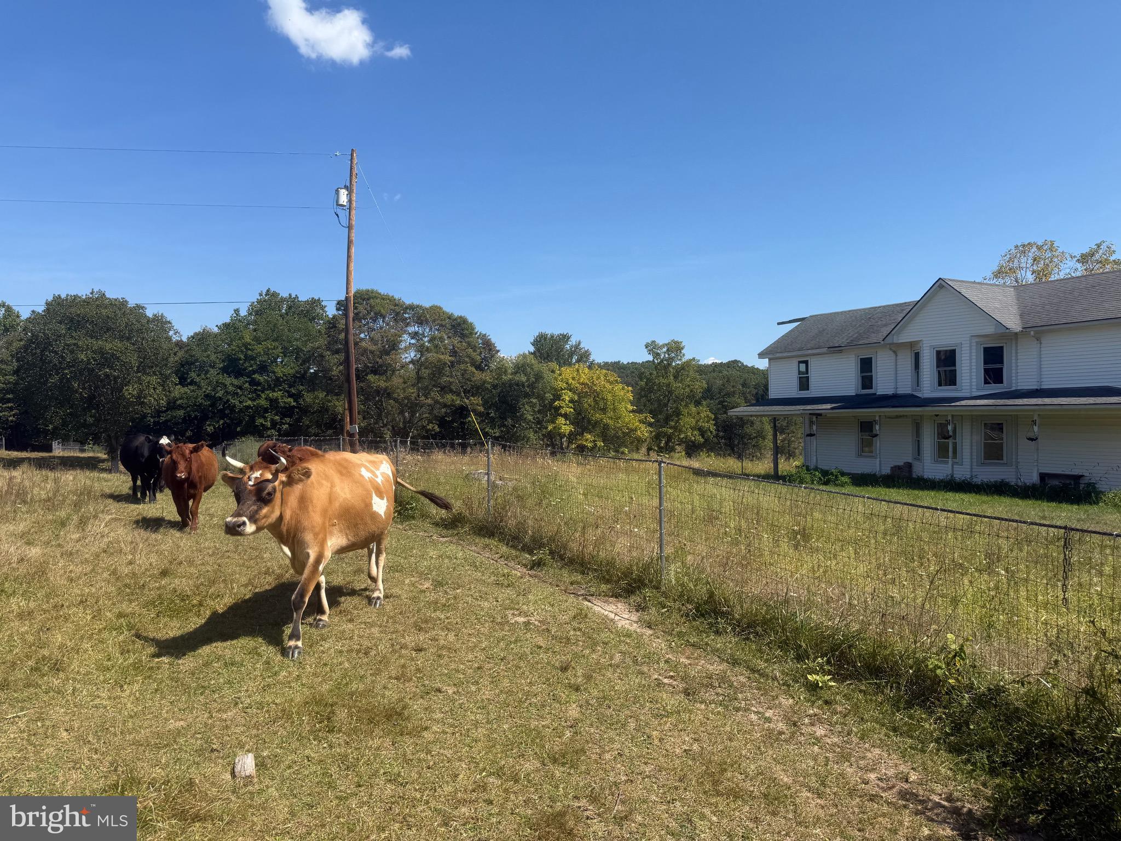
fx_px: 777
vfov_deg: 56.8
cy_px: 420
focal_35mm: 24
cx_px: 560
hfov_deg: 71.6
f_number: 1.78
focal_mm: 6.76
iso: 80
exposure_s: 1/3759
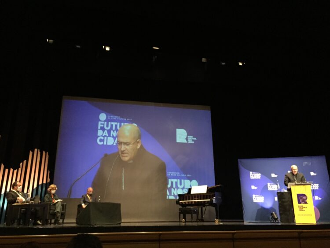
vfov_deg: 48.3
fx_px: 277
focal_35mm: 29
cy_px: 124
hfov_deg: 61.6
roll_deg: -1.5
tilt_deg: +18.4
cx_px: 165
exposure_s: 1/25
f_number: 2.2
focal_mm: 4.15
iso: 250
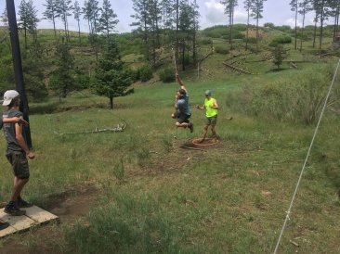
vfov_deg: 48.2
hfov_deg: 61.7
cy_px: 127
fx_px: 285
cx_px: 170
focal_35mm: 29
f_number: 2.2
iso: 25
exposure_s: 1/732
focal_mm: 4.15
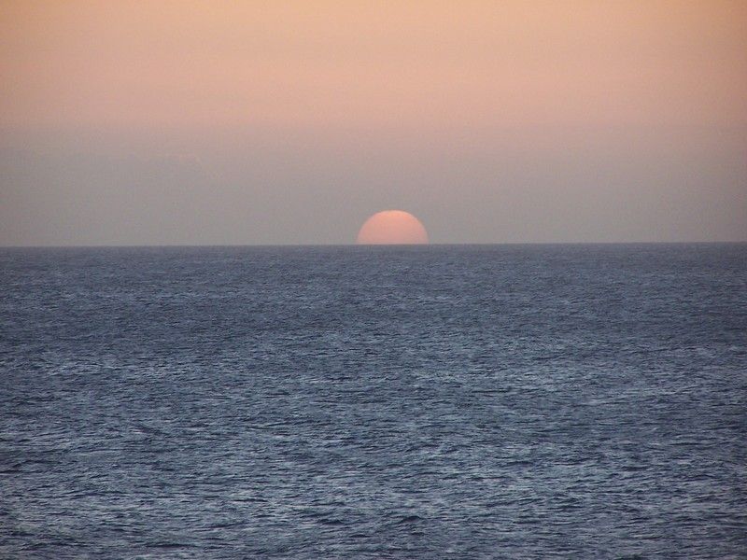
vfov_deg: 3.9
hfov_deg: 5.2
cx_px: 374
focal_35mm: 380
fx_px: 8200
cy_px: 280
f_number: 3.7
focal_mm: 63
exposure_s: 1/250
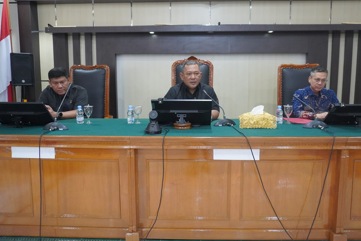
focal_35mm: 27
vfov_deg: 47.9
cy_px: 111
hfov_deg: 67.3
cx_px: 189
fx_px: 271
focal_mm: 16
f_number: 4
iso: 4000
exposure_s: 1/160
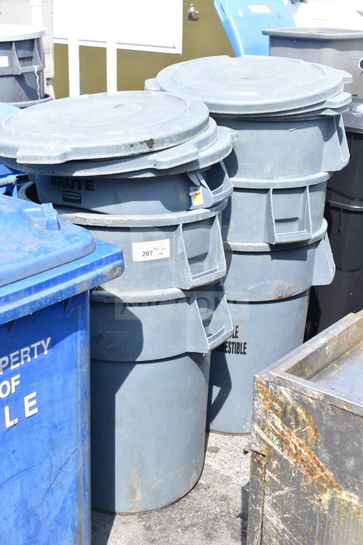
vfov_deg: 43.6
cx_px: 182
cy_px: 272
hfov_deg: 29.9
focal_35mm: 45
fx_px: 681
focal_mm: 30
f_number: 7.1
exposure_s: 1/200
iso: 200
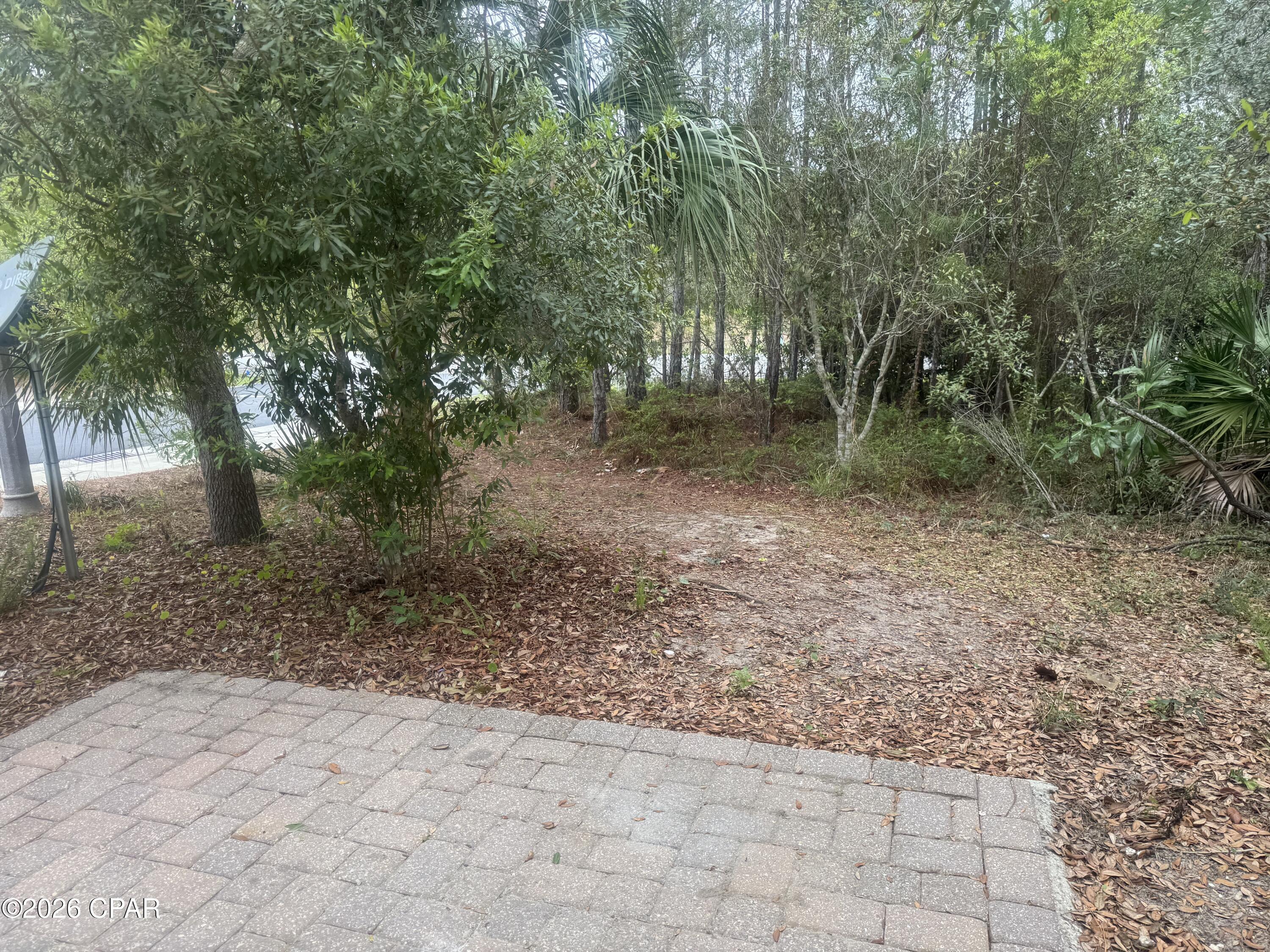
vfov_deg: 56.8
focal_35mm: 24
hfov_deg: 71.6
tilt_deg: -13.2
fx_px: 881
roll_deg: +1.7
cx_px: 635
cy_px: 476
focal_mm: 6.76
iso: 64
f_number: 1.78
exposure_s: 1/209
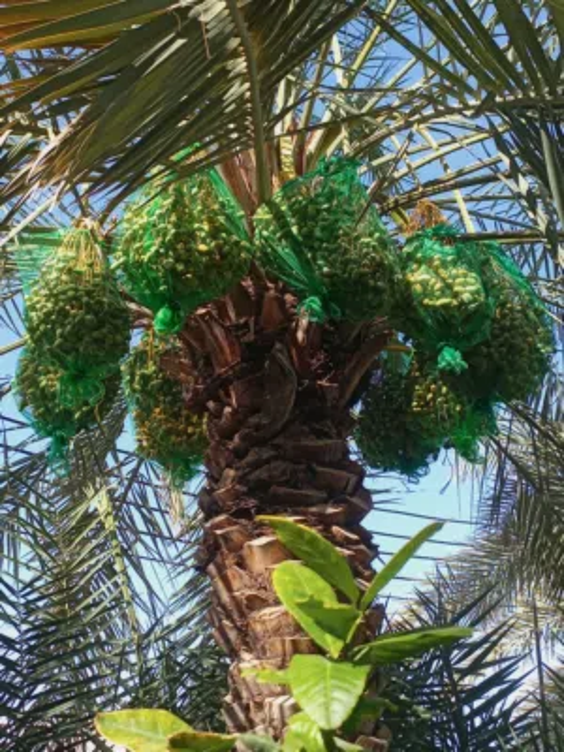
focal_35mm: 49
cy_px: 376
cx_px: 282
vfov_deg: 38.9
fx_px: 1064
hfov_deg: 29.7
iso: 100
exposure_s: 1/463
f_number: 1.8
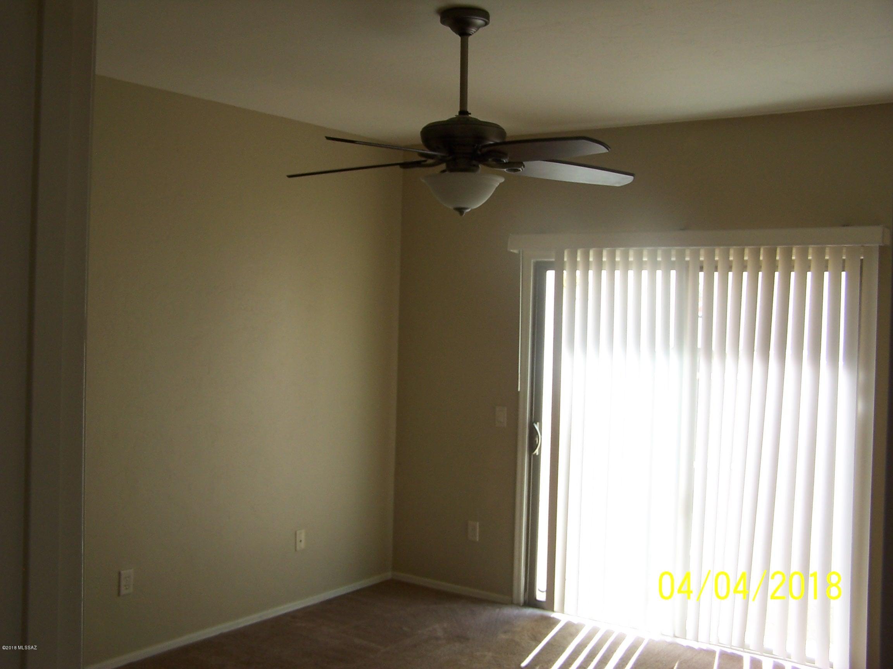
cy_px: 334
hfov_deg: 49.0
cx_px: 446
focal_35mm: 38
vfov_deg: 37.7
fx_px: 980
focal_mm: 6.3
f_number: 2.8
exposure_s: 1/60
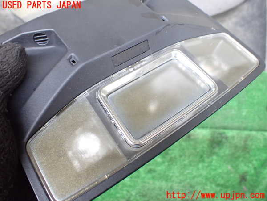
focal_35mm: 30
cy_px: 100
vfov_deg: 46.8
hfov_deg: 60.0
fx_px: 231
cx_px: 134
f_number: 2.3
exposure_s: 1/125
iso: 640
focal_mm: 5.4
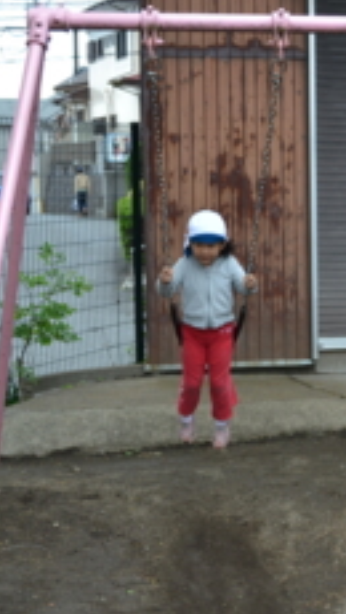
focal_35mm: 79
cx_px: 359
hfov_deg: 15.0
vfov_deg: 26.9
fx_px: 1287
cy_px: 347
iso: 160
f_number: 5.6
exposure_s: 1/125
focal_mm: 29
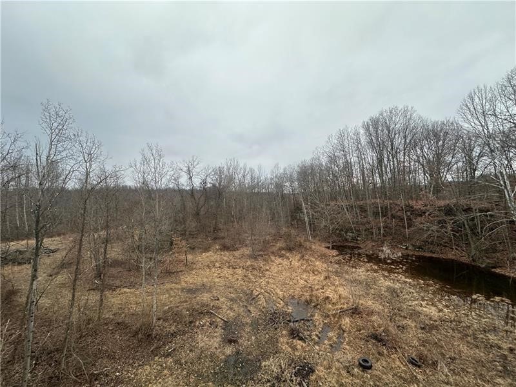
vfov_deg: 85.7
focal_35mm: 14
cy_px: 194
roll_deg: +2.3
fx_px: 209
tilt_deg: +0.7
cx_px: 258
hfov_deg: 102.1
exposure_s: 1/509
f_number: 2.2
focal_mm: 2.22
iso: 40
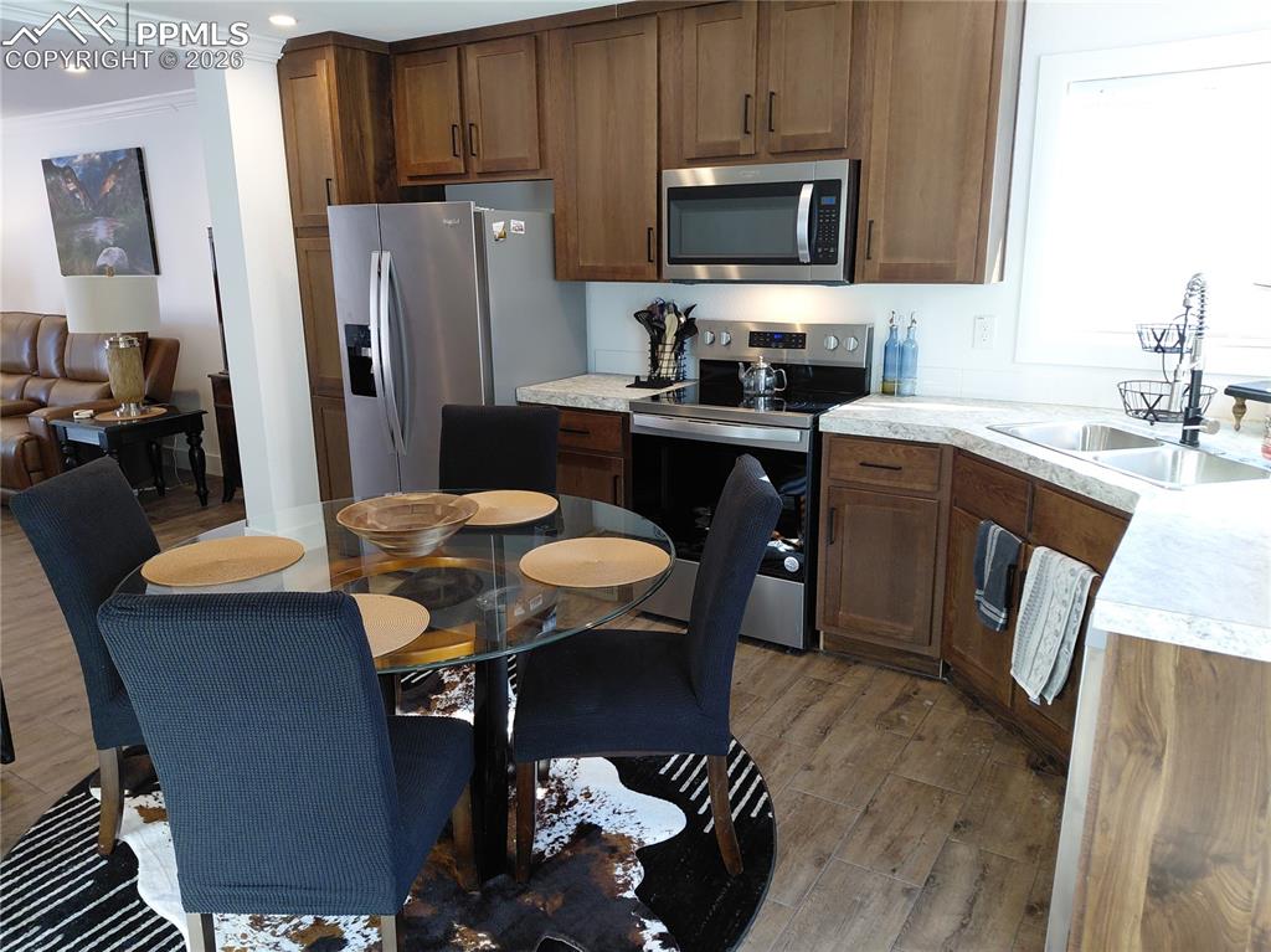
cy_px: 476
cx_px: 636
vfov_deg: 54.8
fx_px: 917
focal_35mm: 25
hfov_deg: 69.4
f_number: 1.8
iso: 250
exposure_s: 1/120
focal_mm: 4.69
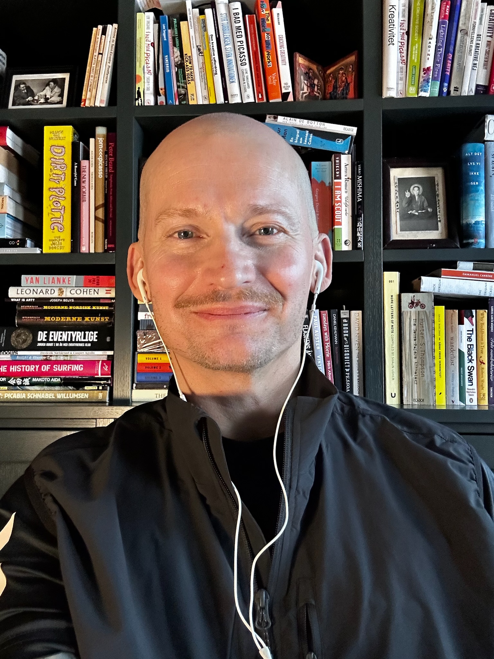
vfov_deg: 60.0
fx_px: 571
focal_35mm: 30
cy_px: 330
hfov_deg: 46.8
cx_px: 247
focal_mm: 2.69
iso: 250
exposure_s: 1/60
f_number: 1.9
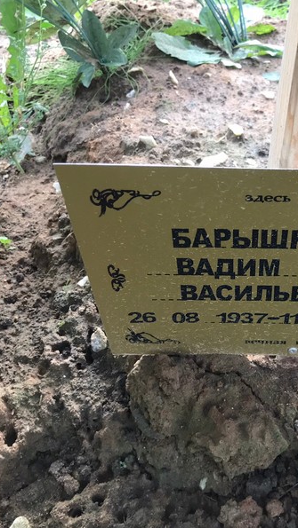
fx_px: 576
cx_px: 291
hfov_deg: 27.5
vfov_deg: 49.4
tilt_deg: -40.9
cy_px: 264
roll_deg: -8.1
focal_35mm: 41
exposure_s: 1/90
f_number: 1.8
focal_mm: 3.99
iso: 40
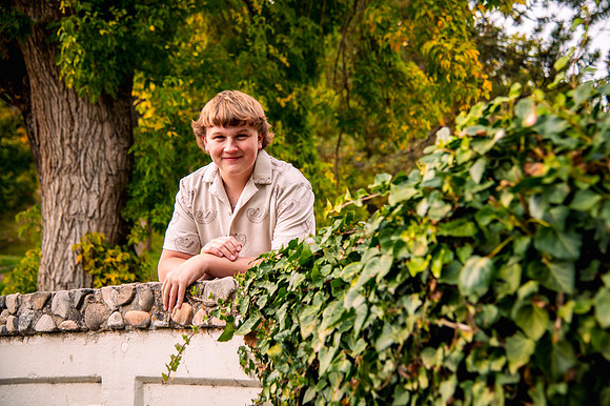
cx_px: 309
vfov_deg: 23.3
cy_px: 191
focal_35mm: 58
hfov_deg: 34.4
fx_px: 986
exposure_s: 1/100
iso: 200
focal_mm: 55
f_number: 4
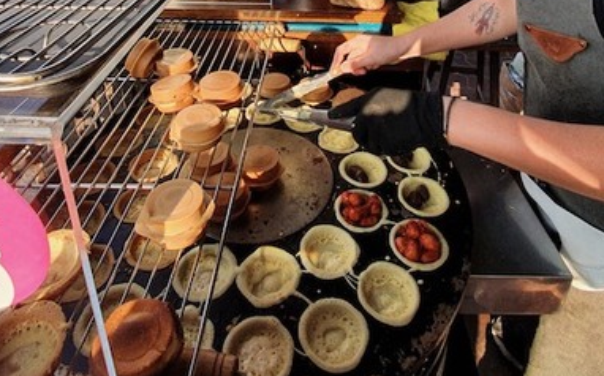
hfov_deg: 70.5
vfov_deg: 42.7
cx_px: 307
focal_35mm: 26
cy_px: 24
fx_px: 428
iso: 50
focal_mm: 1.8
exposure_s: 1/341
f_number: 2.2
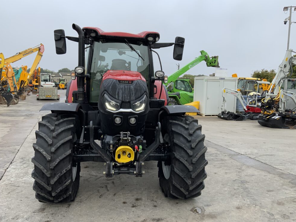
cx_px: 145
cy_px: 110
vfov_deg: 46.8
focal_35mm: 30
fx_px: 256
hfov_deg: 60.0
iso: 16
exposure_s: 1/248
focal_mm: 3
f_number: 1.8
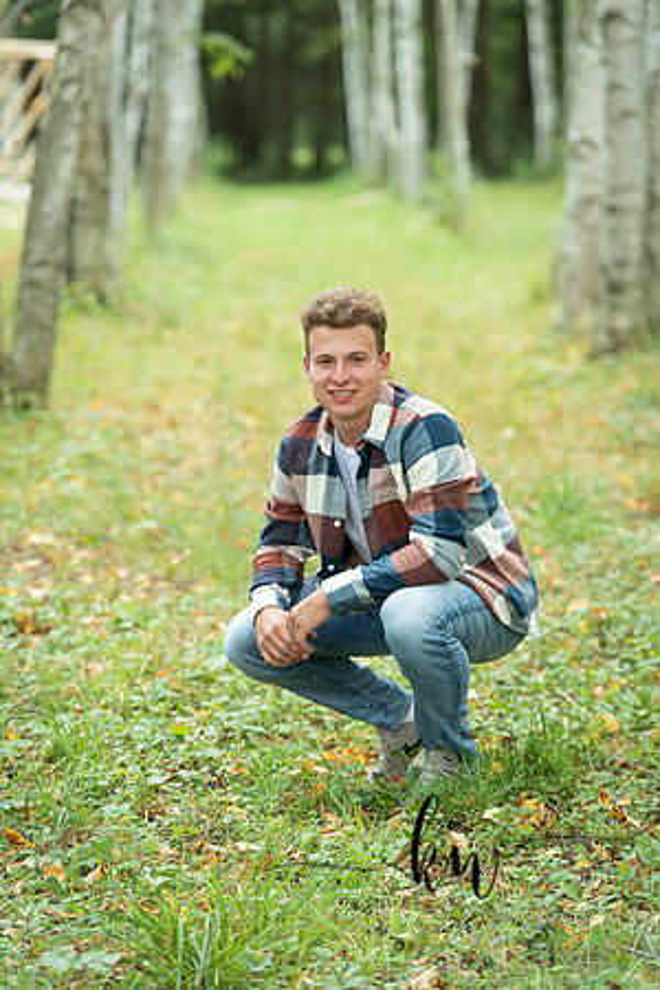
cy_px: 495
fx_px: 3355
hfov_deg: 11.2
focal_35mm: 122
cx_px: 330
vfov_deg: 16.8
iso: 400
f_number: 3.2
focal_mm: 122
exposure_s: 1/200
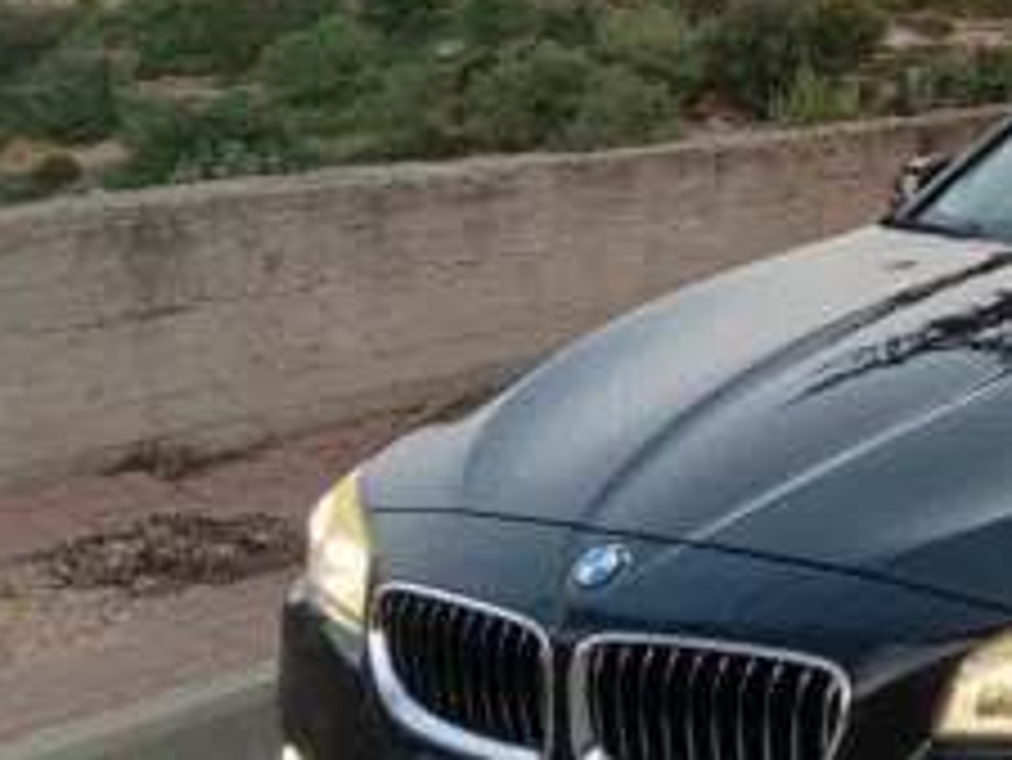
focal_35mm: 74
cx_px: 1255
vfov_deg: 19.8
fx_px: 2165
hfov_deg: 23.7
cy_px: 189
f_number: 1.8
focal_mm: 3.96
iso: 219
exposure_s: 1/50
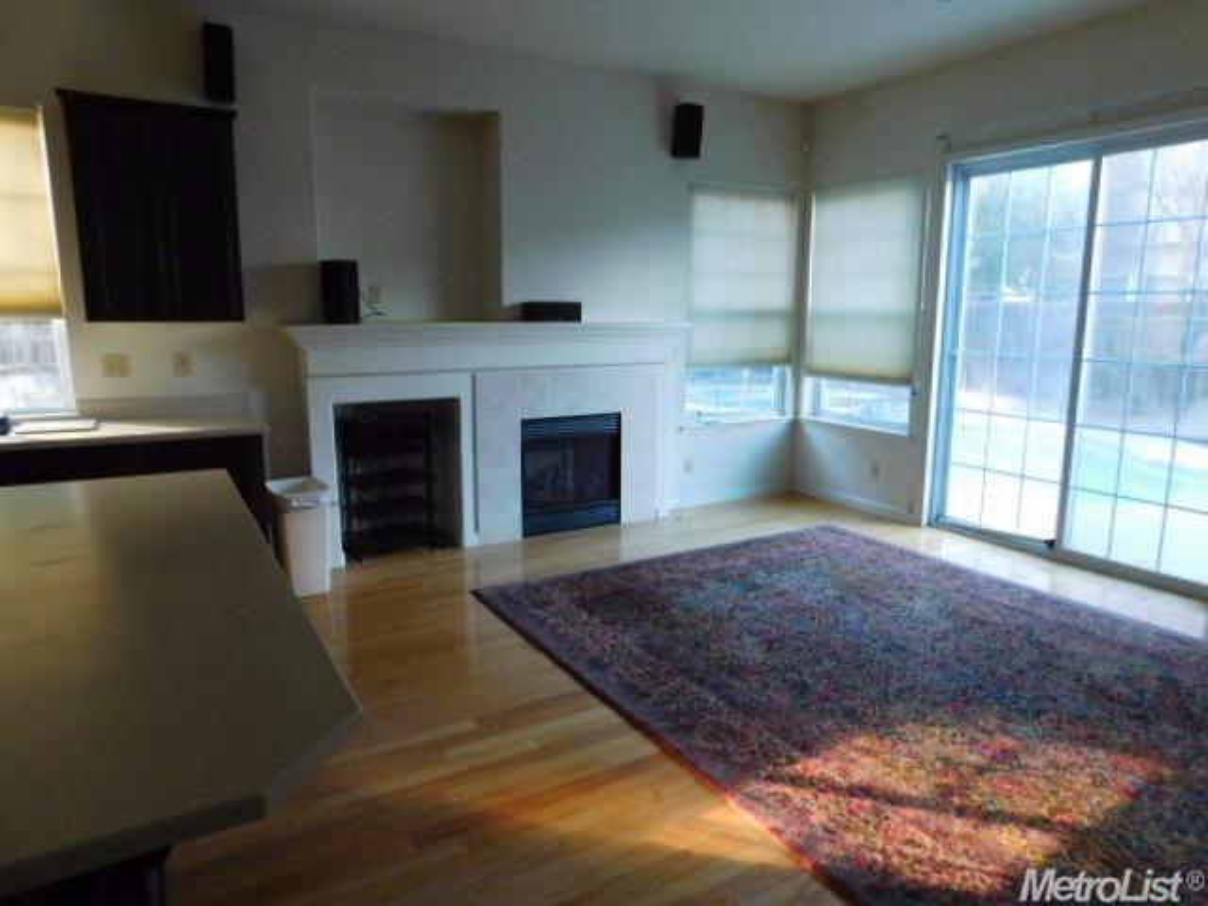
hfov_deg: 73.9
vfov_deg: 58.9
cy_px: 453
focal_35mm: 23
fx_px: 803
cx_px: 604
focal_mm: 4
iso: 320
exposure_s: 1/30
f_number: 3
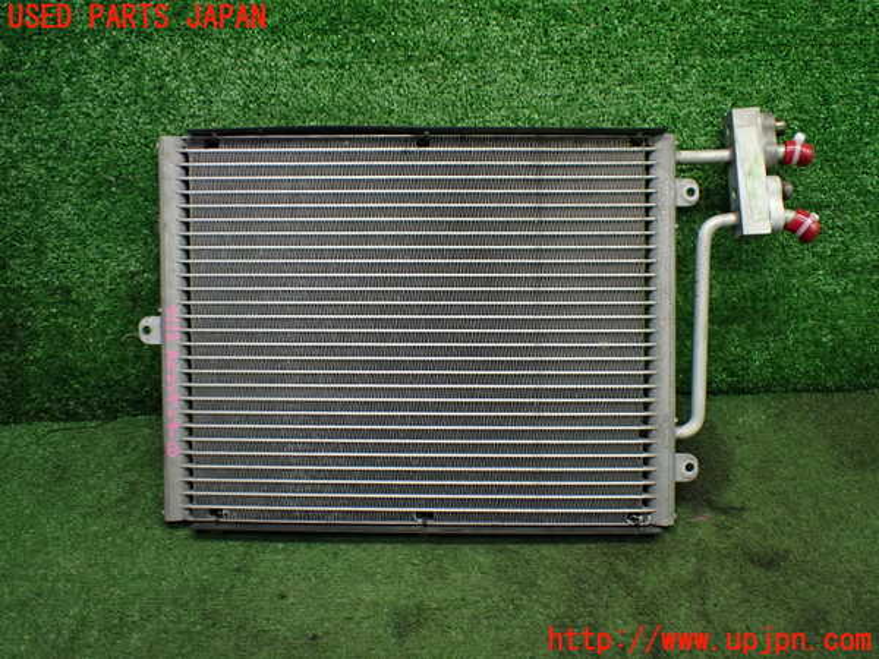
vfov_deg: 46.8
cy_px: 330
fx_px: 762
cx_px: 440
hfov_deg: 60.0
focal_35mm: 30
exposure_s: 1/125
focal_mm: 5.4
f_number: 2.3
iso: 500
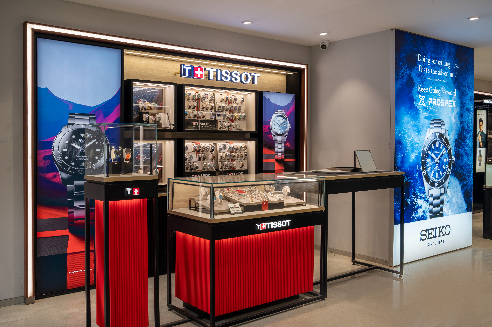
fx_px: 464
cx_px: 246
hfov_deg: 55.8
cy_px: 164
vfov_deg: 38.8
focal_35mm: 34
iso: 100
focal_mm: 34
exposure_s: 1/20
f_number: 10
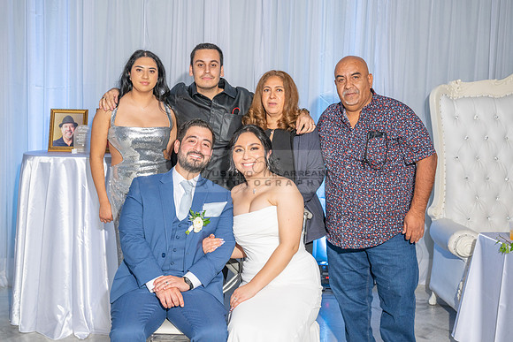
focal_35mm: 47
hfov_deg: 41.9
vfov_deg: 28.7
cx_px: 256
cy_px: 171
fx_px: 670
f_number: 5.6
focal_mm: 47
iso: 800
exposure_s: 1/160
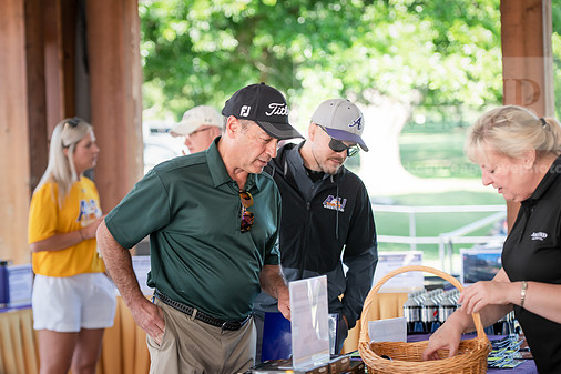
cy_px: 191
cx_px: 259
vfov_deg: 12.6
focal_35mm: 109
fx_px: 1698
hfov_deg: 18.8
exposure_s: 1/250
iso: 320
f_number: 3.2
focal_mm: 95
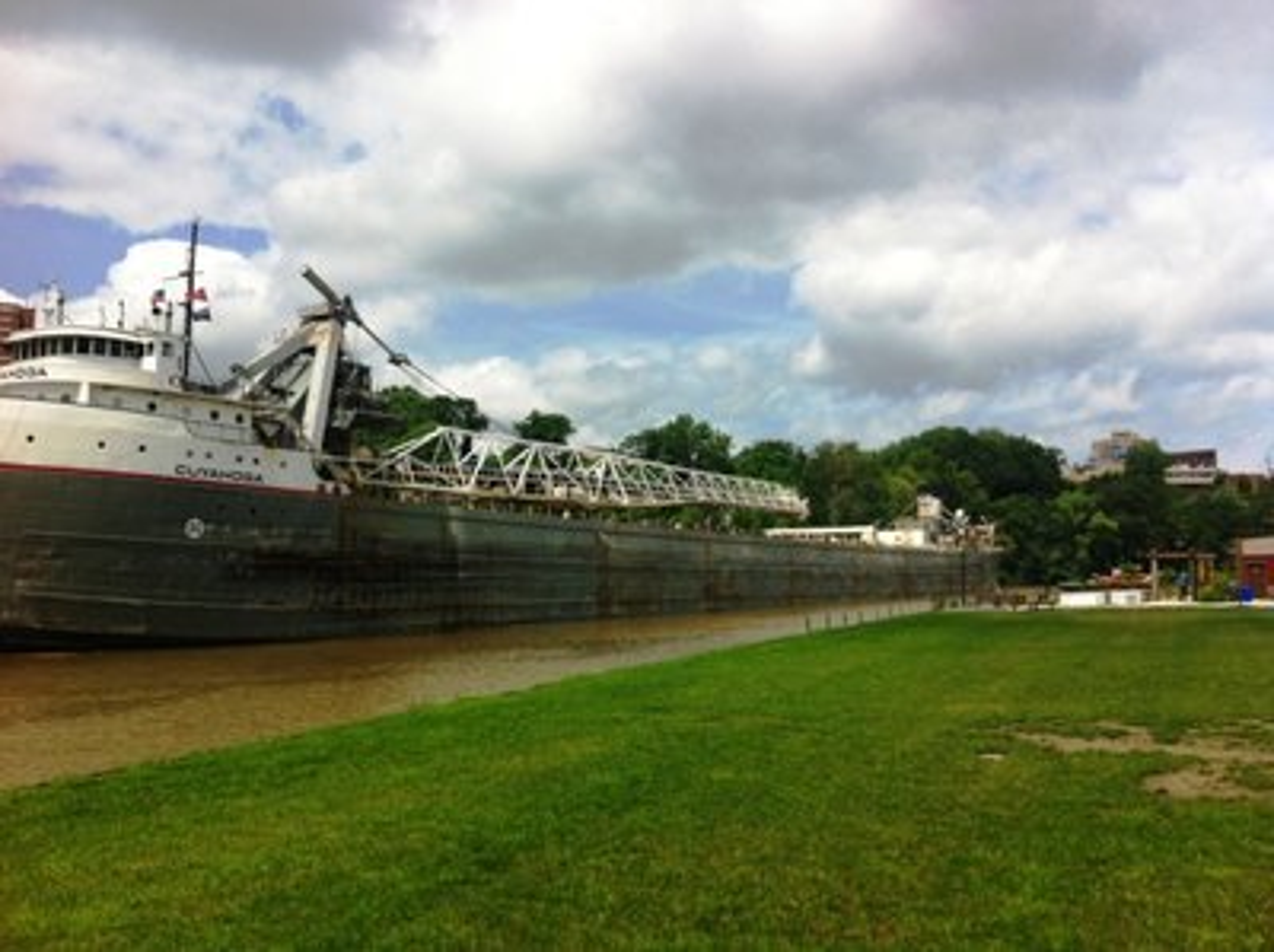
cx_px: 637
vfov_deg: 40.6
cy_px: 476
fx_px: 1287
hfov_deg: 52.7
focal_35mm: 35
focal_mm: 3.85
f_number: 2.8
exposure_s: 1/2011
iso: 80
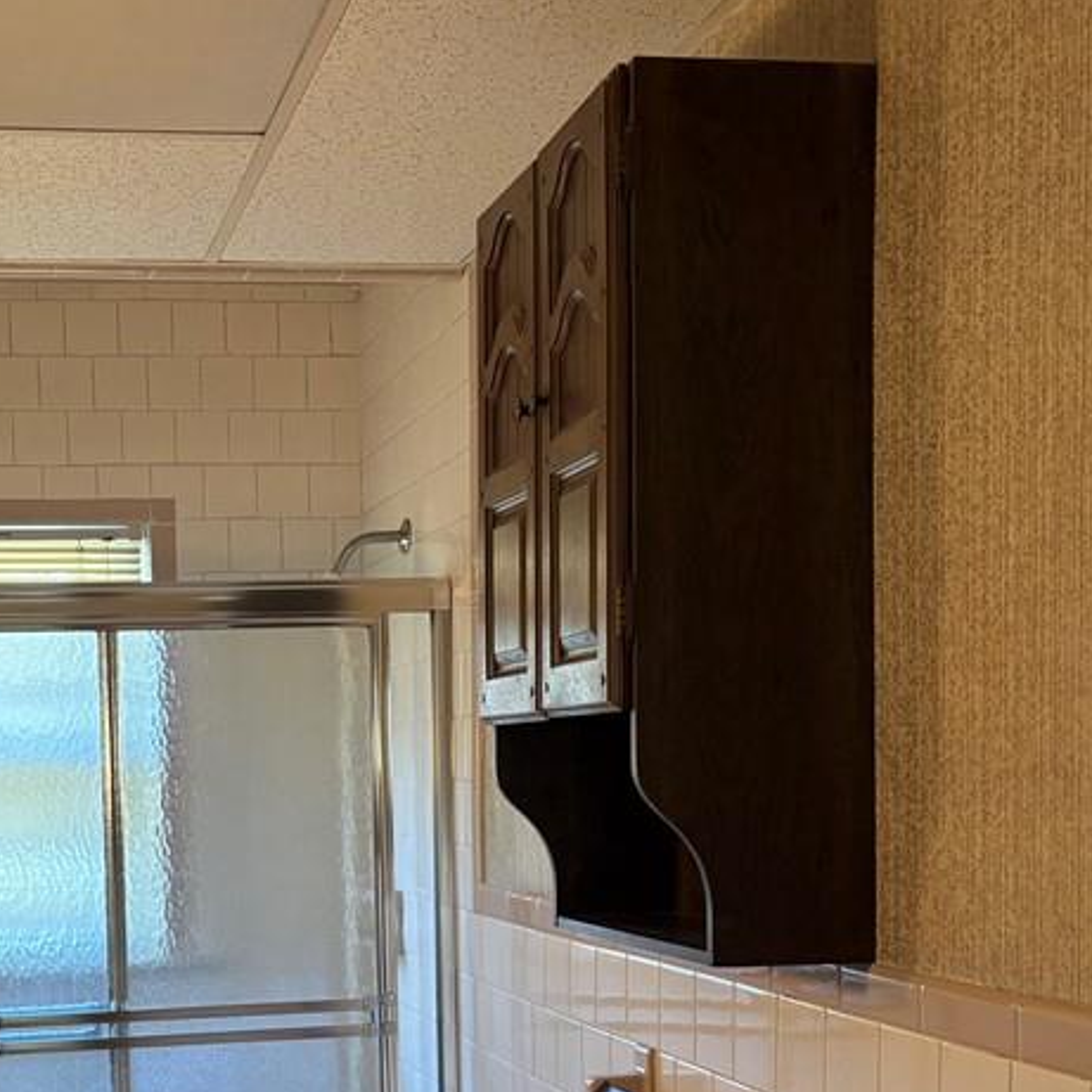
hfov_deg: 32.5
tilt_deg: -2.0
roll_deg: +2.5
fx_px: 1820
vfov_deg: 32.6
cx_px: 227
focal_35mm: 51
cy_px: 853
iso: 200
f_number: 1.6
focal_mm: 5.96
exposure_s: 1/60
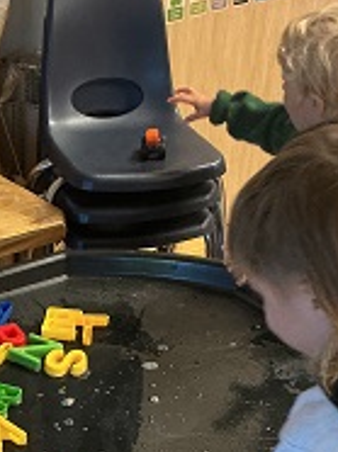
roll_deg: +0.4
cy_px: 433
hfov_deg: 18.6
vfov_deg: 24.1
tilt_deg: -37.5
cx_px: 43
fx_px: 1018
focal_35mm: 78
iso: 250
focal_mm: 3
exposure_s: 1/40
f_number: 1.8
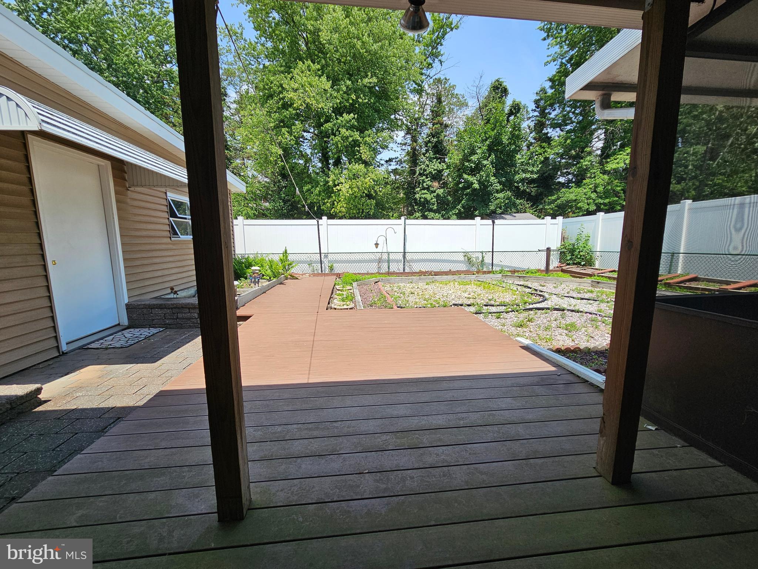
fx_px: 285
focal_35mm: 13
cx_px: 379
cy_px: 284
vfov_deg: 89.9
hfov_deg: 106.2
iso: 50
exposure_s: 1/1102
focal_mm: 2.2
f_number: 2.2
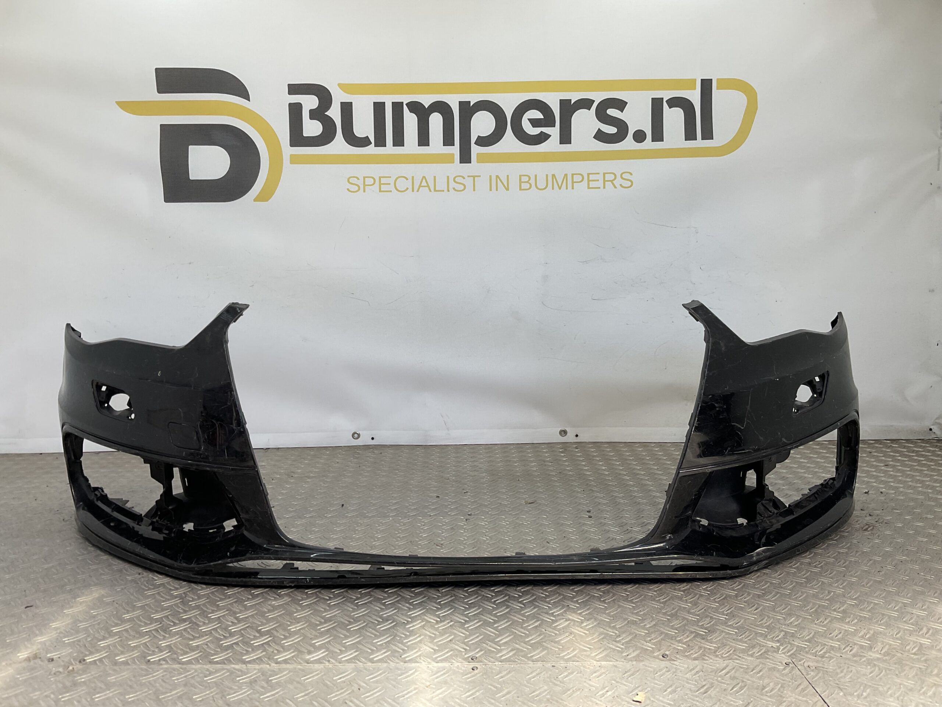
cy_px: 354
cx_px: 471
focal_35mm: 29
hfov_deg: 61.7
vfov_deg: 48.2
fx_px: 789
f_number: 1.8
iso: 16
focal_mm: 3
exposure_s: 1/260
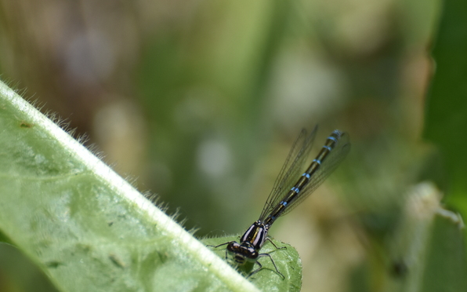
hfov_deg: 2.8
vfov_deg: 1.8
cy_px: 242
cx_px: 254
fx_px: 9402
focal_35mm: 739
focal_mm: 300
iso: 400
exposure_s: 1/1000
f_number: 8
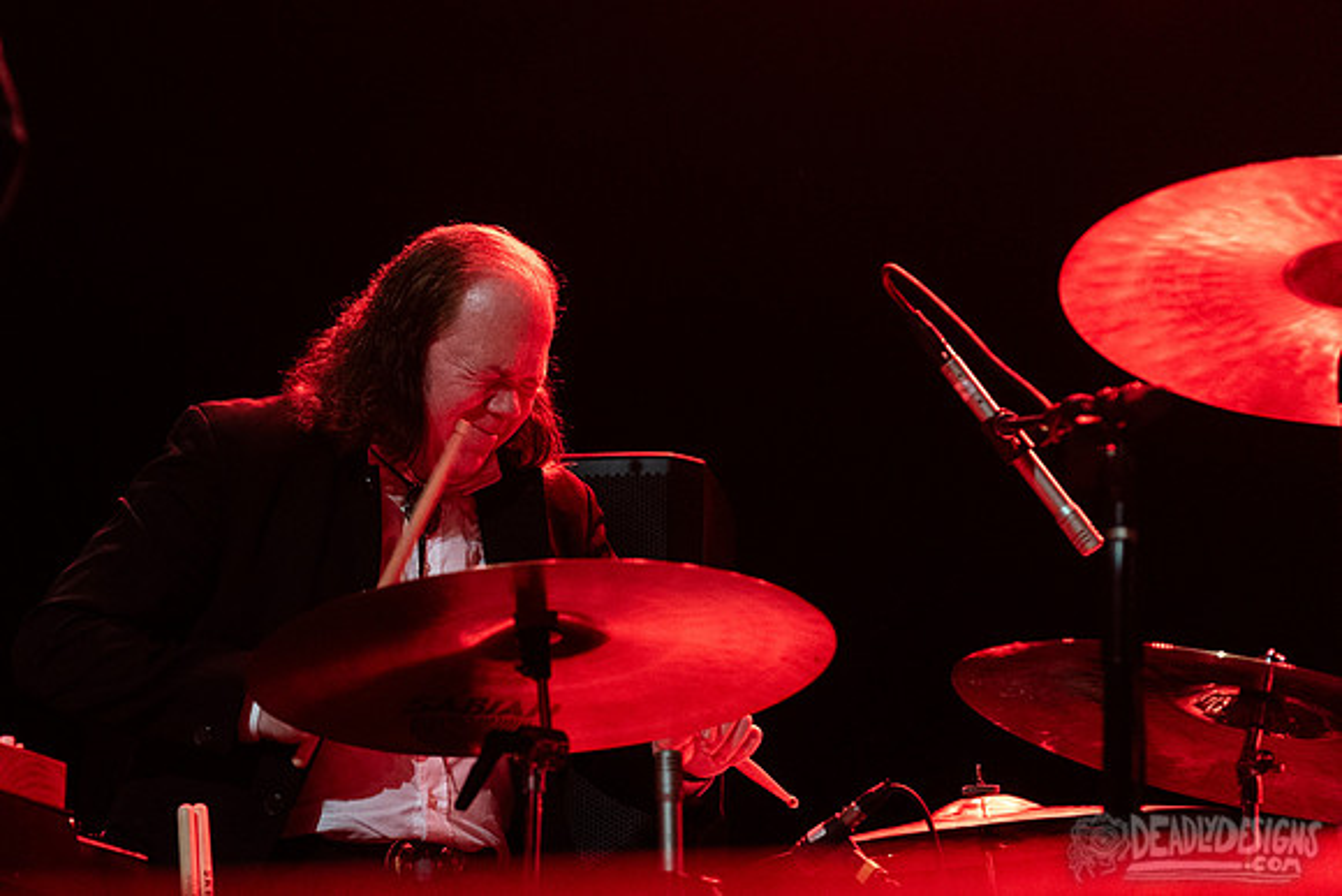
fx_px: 4269
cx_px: 245
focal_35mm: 114
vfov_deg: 12.0
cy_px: 448
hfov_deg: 17.7
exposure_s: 1/320
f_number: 3.2
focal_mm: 70
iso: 2500
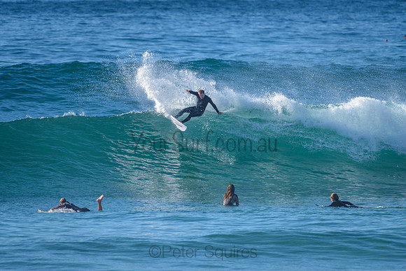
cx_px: 183
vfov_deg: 2.2
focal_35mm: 613
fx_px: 6912
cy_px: 120
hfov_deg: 3.4
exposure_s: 1/2000
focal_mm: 500
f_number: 5.6
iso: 220
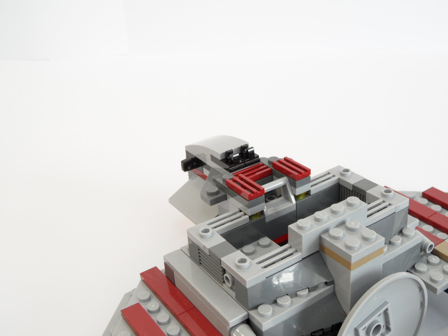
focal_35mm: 40
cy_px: 168
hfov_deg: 46.8
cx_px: 224
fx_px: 518
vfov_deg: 36.0
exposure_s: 1/15
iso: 80
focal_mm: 6.5
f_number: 3.6
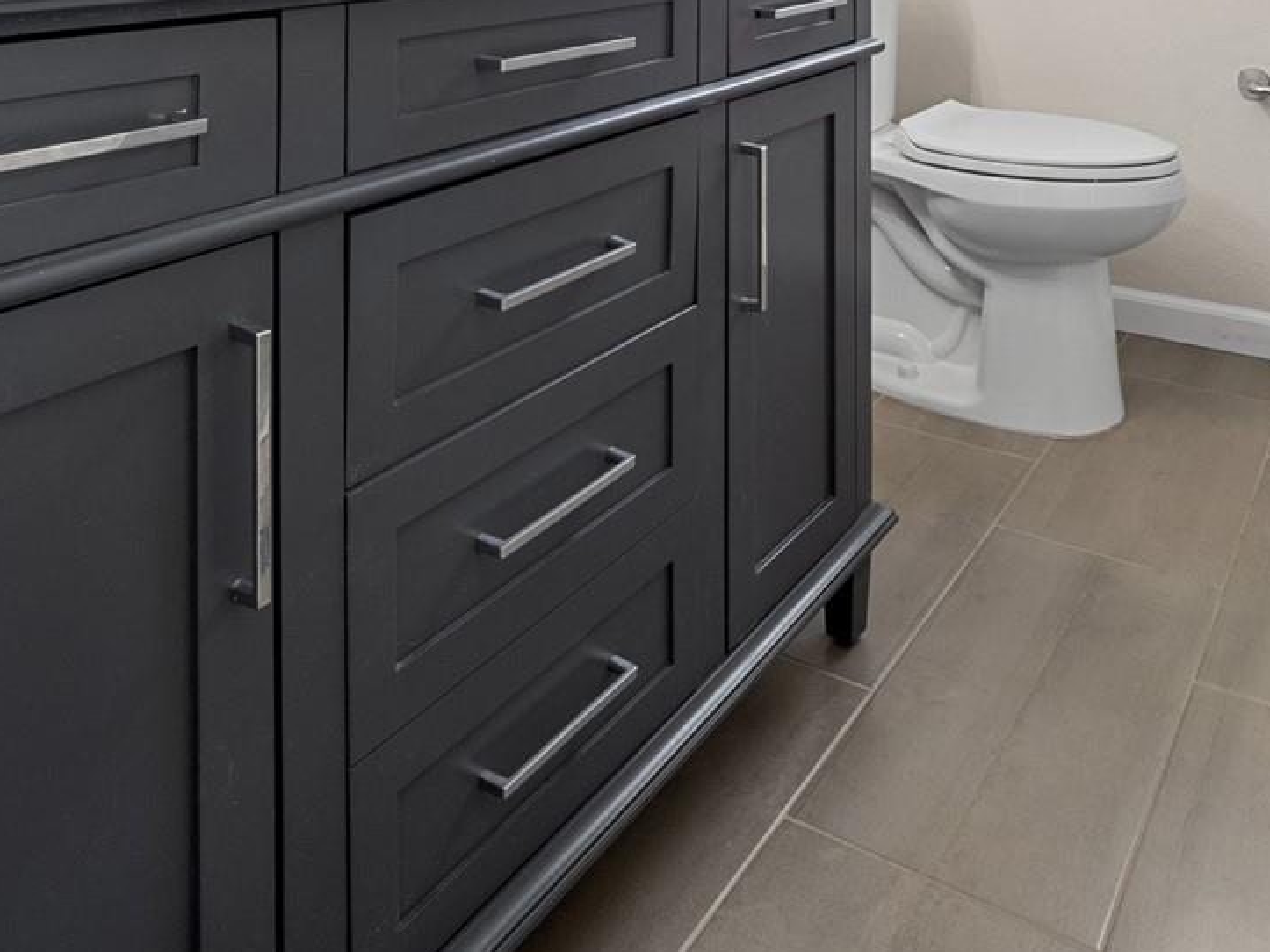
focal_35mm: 31
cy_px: -77
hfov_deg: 58.0
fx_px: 1137
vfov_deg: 38.3
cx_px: 748
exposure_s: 1/3
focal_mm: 7
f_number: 9
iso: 200
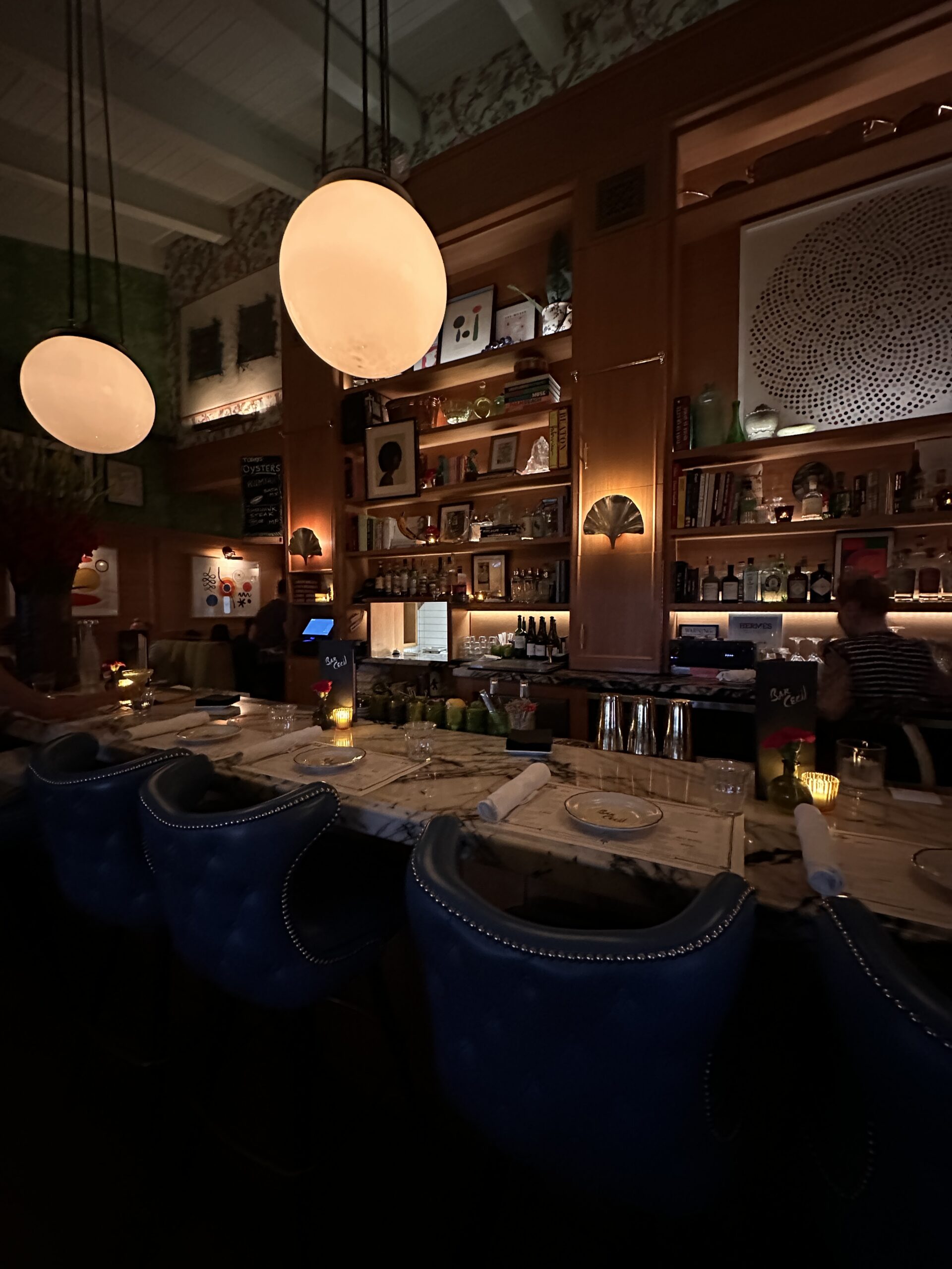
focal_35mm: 14
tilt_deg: -2.2
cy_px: 634
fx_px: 513
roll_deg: -0.1
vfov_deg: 102.1
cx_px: 476
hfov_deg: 85.7
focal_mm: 2.22
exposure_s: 1/30
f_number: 2.2
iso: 1600
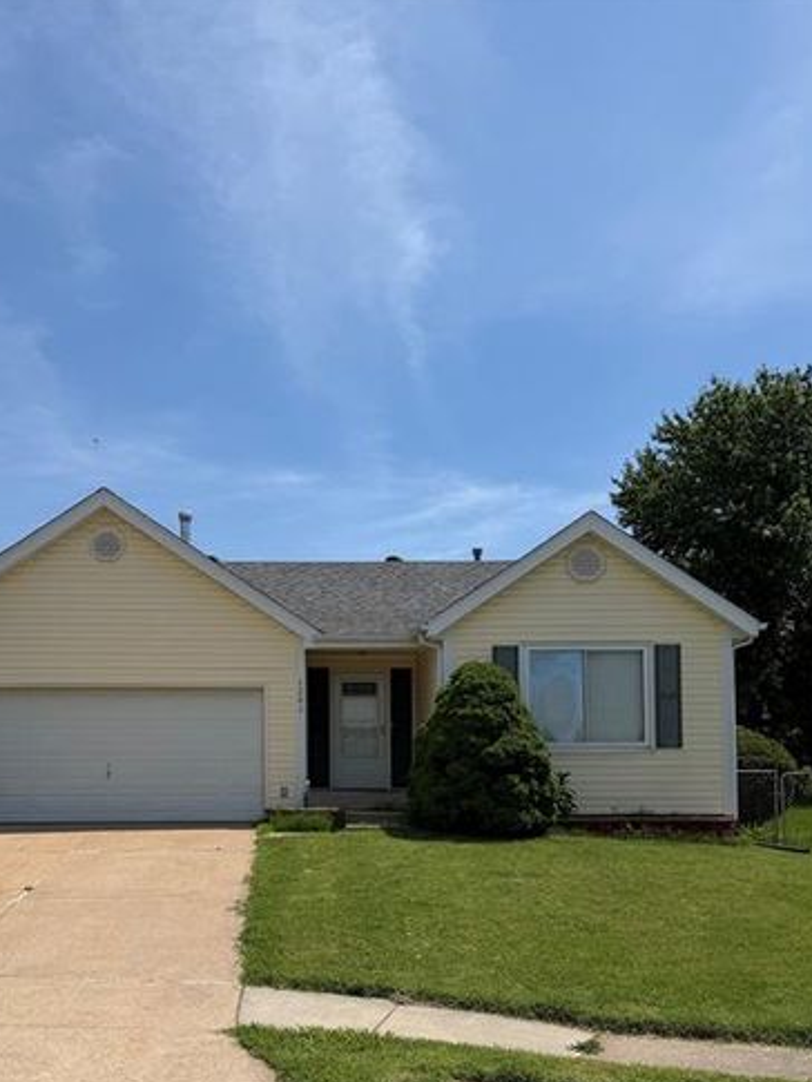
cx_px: 308
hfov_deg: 42.7
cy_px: 733
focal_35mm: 33
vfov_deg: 54.1
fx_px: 1032
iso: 80
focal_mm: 6.76
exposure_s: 1/7353
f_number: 1.78
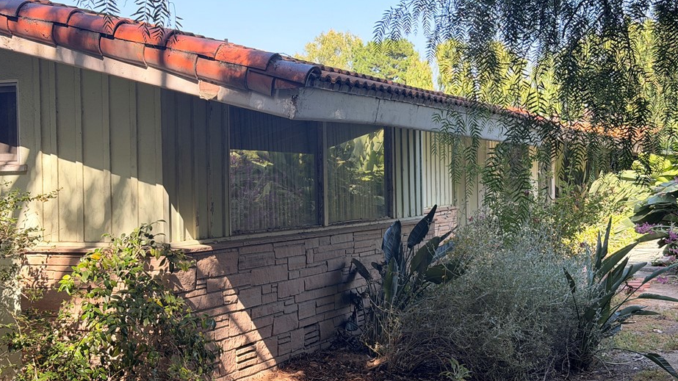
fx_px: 1043
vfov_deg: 20.7
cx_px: 322
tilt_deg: -0.7
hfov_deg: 36.0
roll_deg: +1.1
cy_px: 202
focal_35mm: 58
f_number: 1.78
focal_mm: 6.76
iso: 80
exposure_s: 1/663
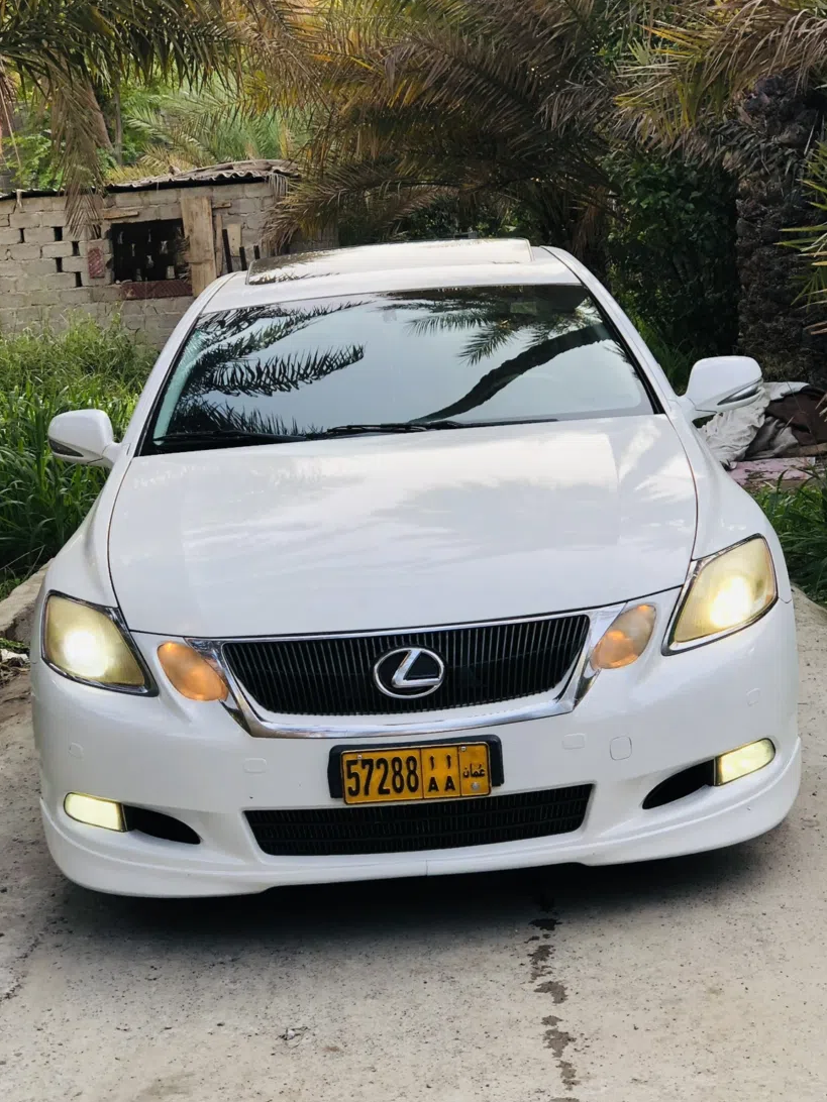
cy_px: 525
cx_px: 403
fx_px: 2071
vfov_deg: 29.8
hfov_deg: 22.6
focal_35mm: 65
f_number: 2.4
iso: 20
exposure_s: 1/120
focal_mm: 6
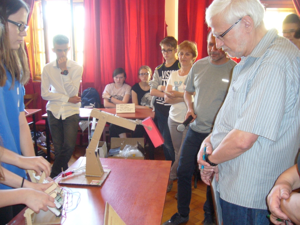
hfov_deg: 52.6
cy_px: 112
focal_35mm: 35
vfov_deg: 40.7
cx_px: 150
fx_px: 303
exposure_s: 1/8
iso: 125
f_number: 2.8
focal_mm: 5.8
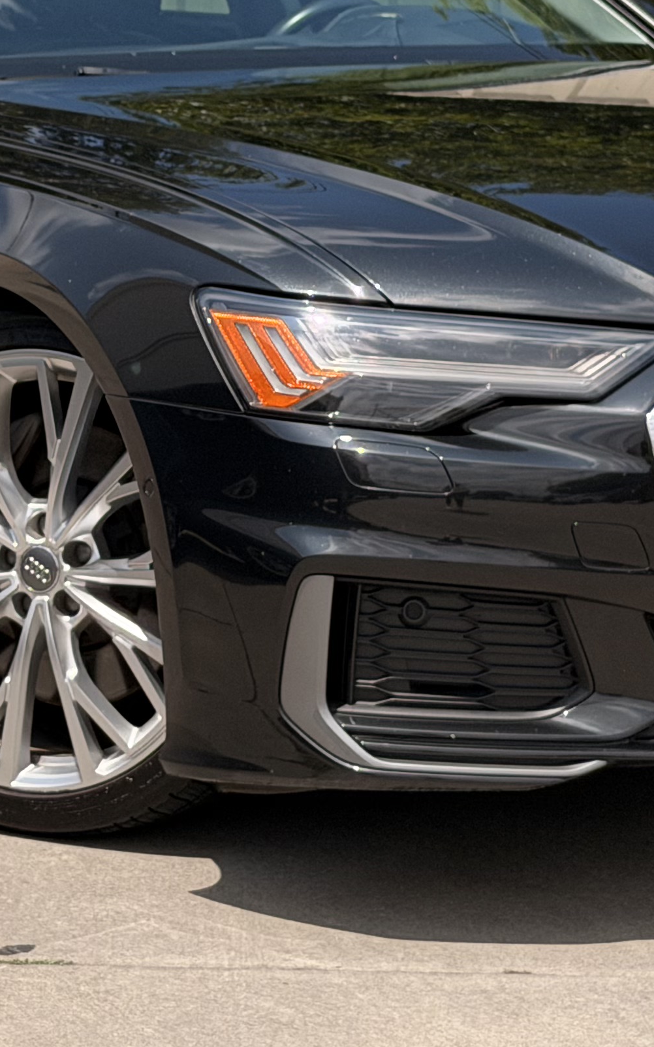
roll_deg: -0.8
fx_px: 3650
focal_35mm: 128
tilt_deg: -5.2
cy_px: 332
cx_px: 223
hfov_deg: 10.2
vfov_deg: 16.3
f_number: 1.78
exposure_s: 1/5208
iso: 64
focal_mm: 6.76
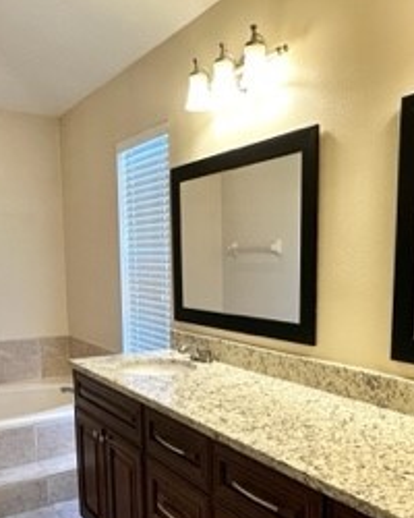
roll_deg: -0.3
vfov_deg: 50.6
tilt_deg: -9.2
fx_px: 536
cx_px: 221
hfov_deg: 42.2
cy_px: 346
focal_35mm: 35
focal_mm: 2.22
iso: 250
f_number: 2.2
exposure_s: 1/120
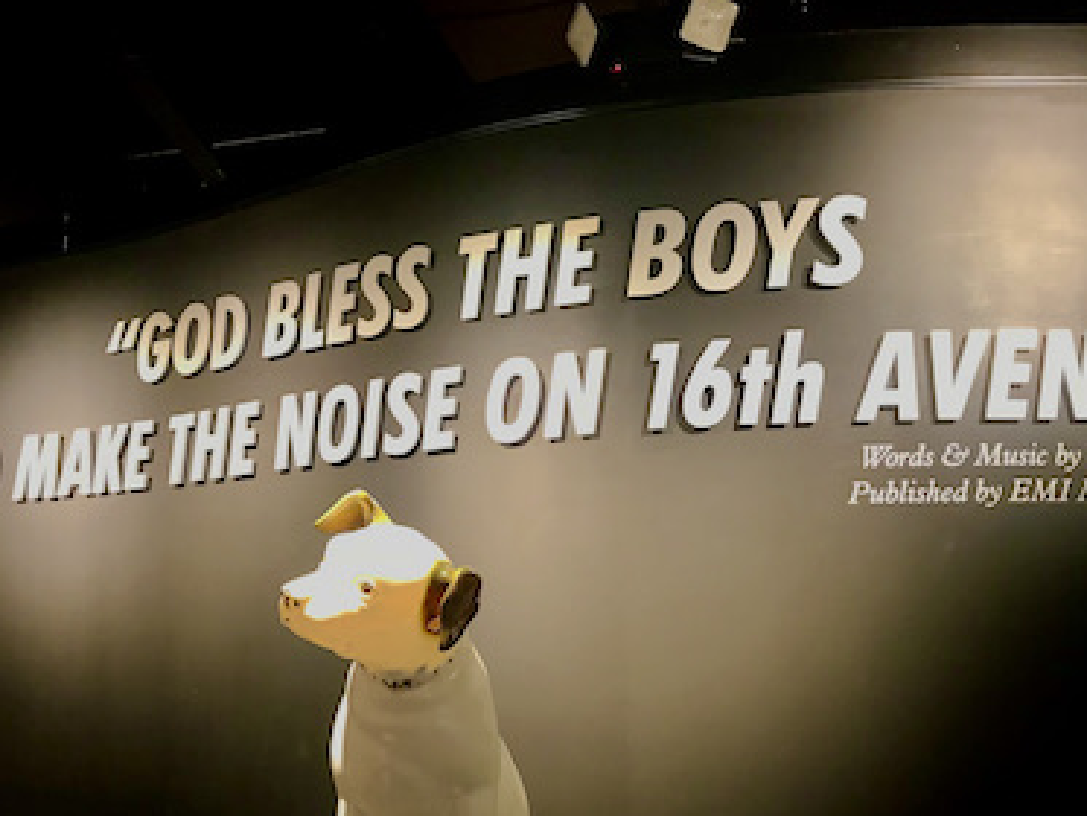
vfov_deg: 31.5
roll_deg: +0.2
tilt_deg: +1.9
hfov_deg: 42.0
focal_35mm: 45
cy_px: 638
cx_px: 513
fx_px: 1414
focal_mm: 3.99
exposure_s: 1/15
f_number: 1.8
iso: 40
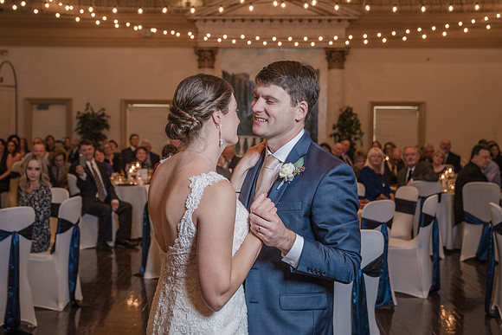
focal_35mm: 57
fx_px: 801
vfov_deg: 23.6
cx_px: 212
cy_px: 139
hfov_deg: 34.7
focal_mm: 46
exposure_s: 1/100
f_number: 4
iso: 2000
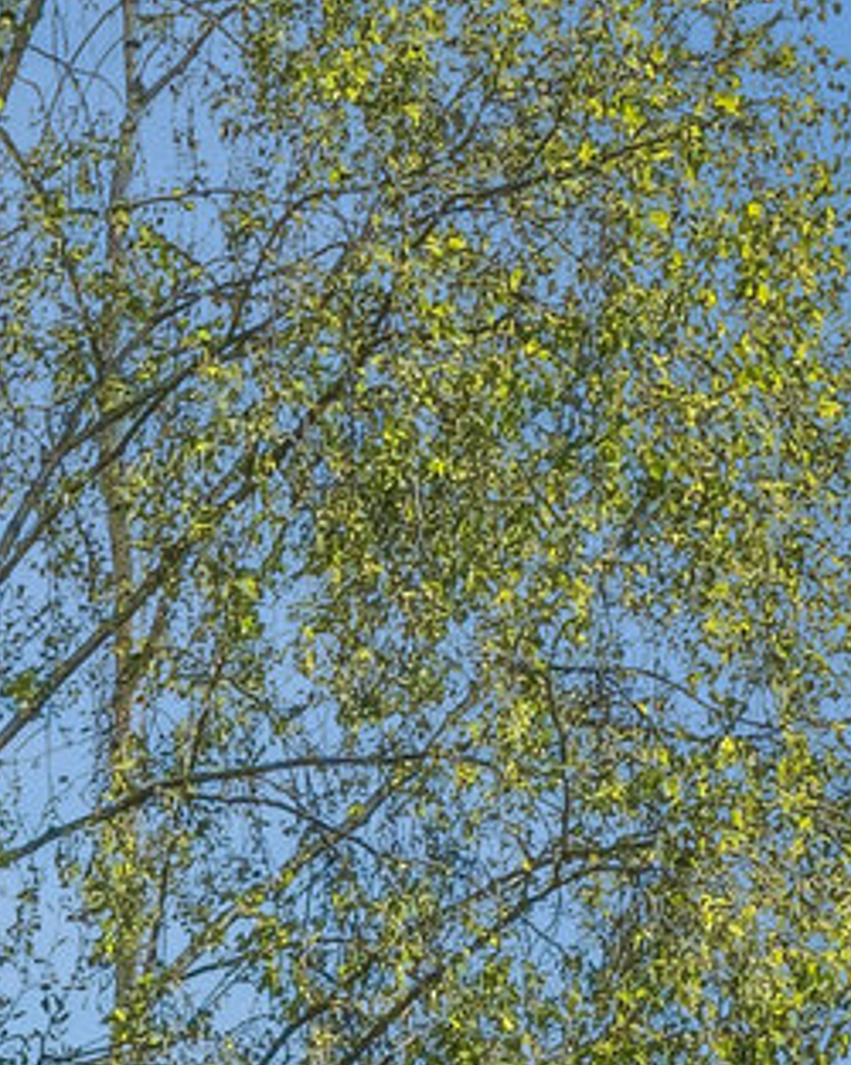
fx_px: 5956
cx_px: -1171
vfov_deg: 8.7
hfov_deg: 7.6
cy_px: 3004
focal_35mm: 189
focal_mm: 21
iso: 400
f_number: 10
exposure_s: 1/640
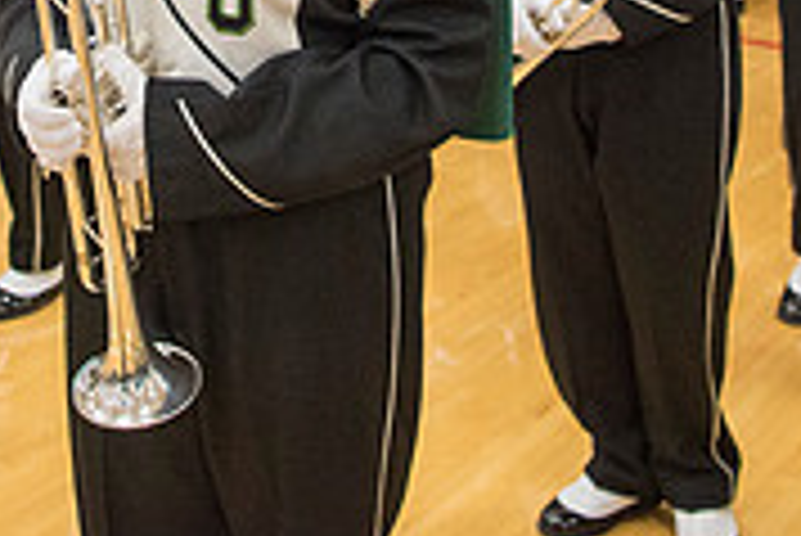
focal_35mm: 78
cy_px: -277
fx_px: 1737
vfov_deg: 16.0
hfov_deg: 25.8
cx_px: 256
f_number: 3.2
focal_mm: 24
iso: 2000
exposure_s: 1/320
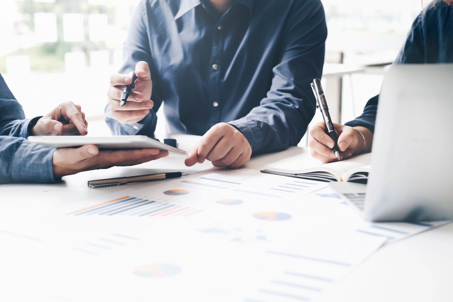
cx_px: 226
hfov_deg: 37.5
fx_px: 667
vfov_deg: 25.5
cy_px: 151
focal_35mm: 53
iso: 160
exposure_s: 1/100
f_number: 2.8
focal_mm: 35
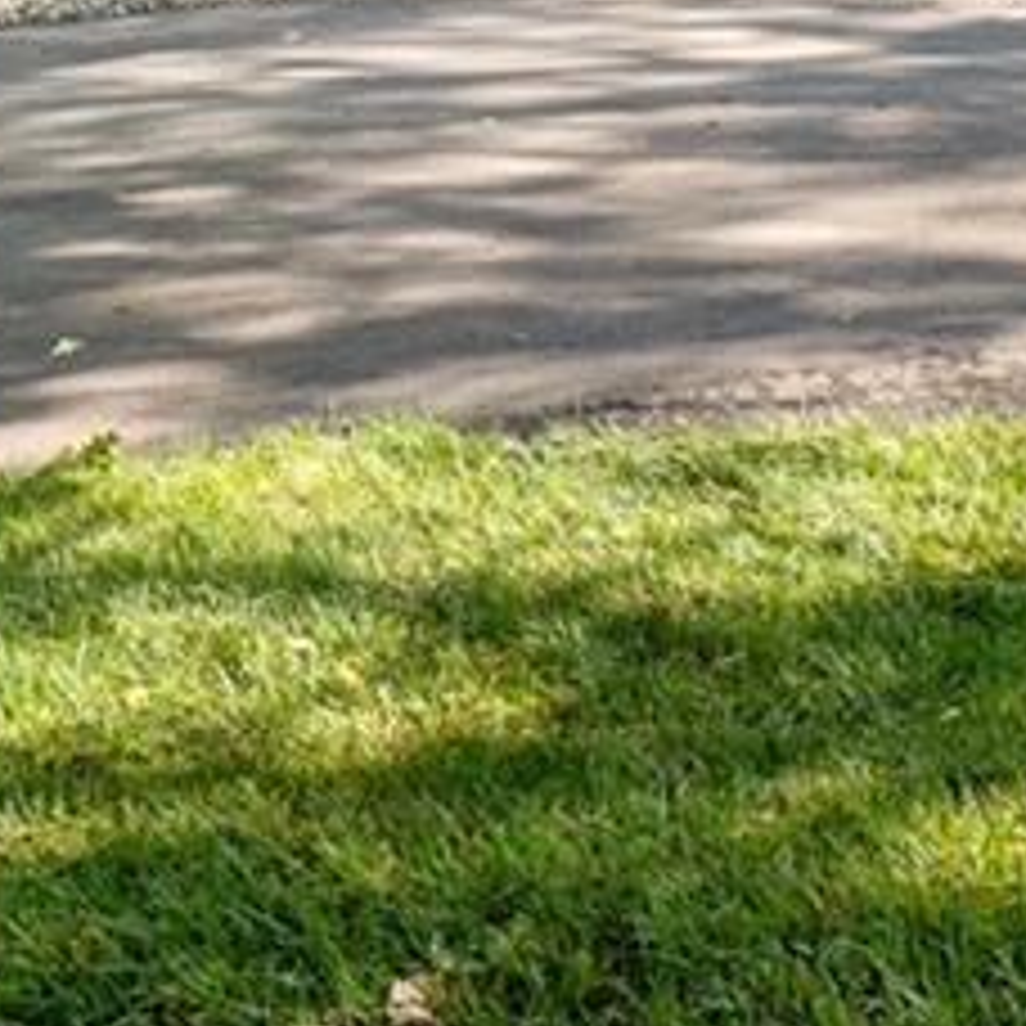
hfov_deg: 28.1
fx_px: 2046
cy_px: -220
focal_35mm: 61
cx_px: 580
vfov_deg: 25.2
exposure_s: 1/20
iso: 160
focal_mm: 8
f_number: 9
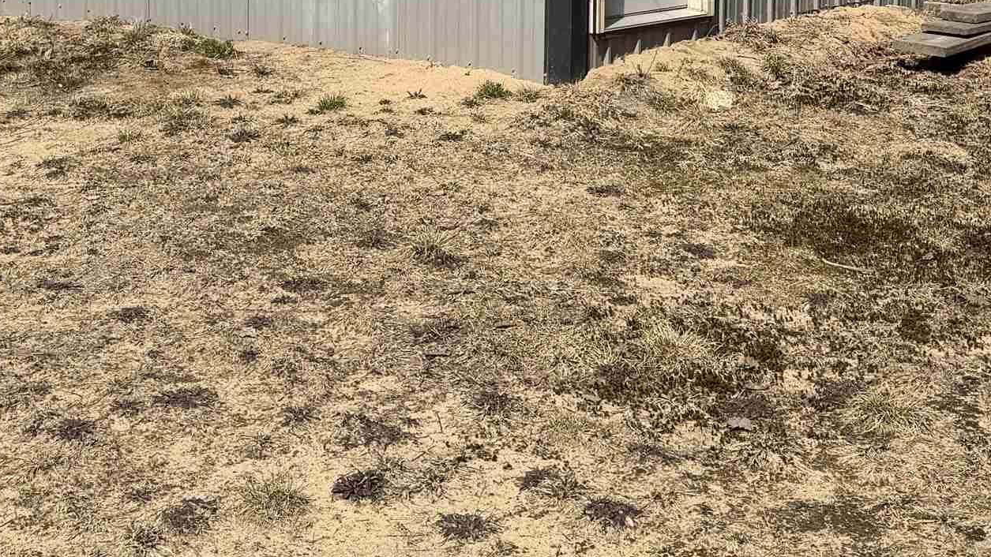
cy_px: -186
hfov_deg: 32.8
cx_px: 536
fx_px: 1682
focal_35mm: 64
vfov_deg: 17.5
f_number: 1.78
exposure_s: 1/4673
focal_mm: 6.76
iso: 80
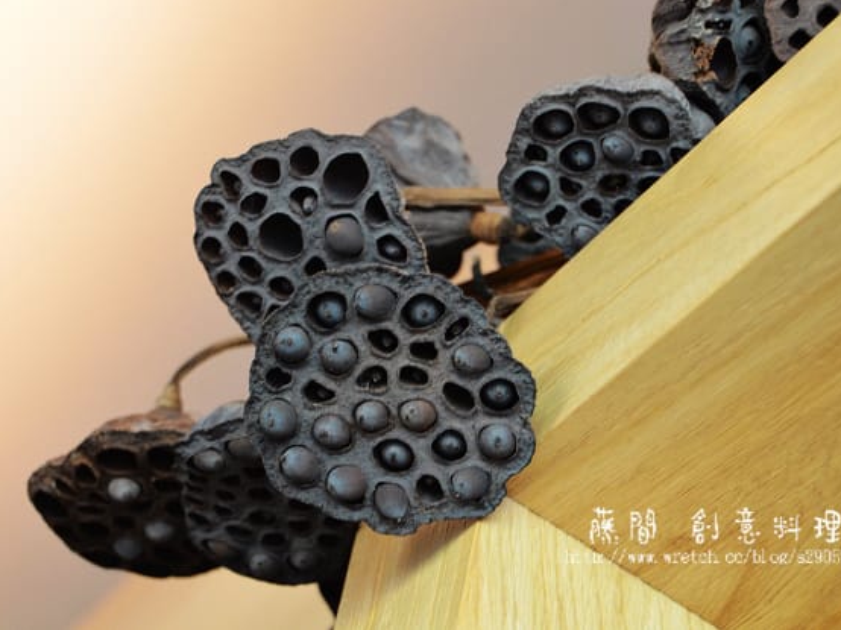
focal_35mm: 99
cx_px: 406
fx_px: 2404
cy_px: 313
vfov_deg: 14.9
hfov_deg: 19.8
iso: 1250
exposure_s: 1/60
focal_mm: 60
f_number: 5
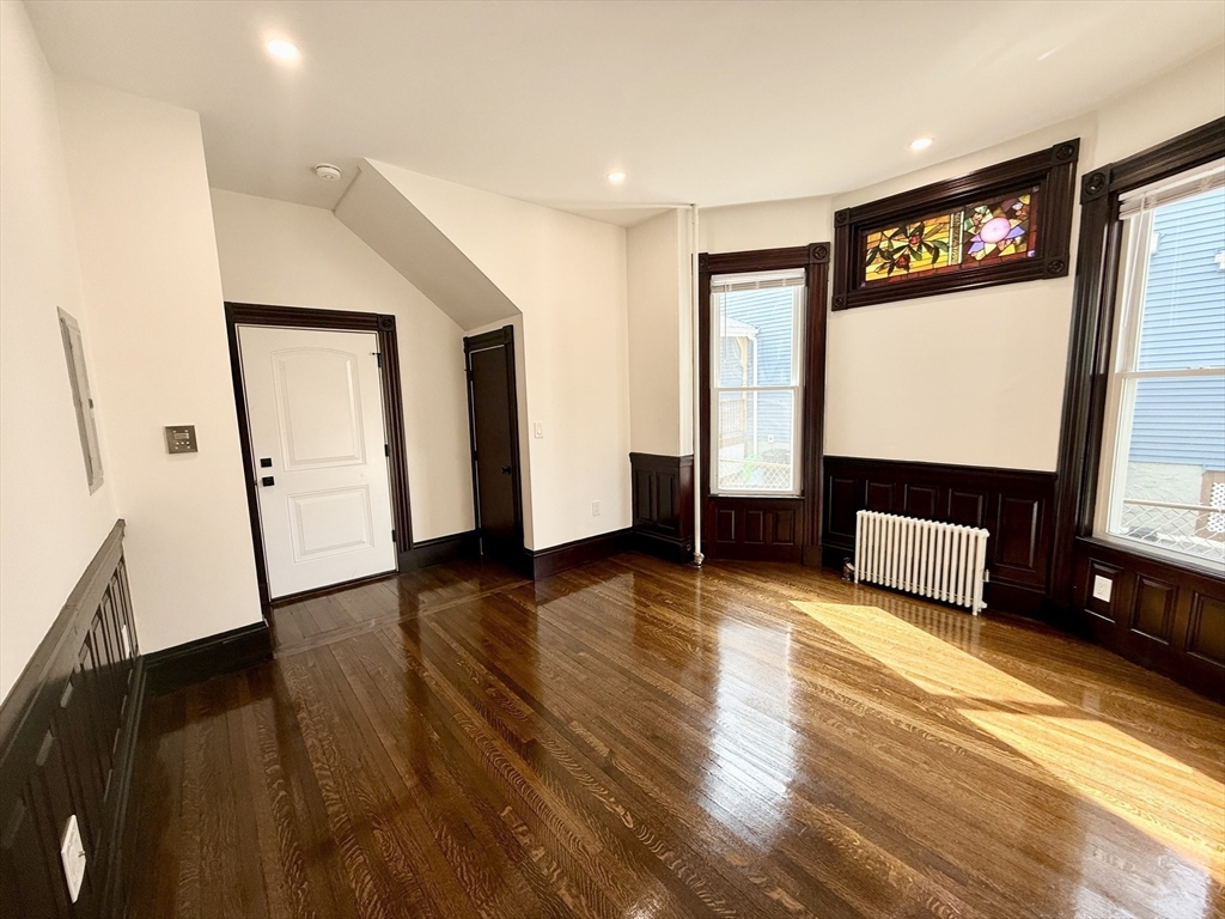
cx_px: 612
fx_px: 495
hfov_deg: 102.1
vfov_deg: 85.7
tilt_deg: -6.6
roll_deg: +1.5
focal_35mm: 14
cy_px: 460
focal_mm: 2.22
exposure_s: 1/99
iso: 100
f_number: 2.2
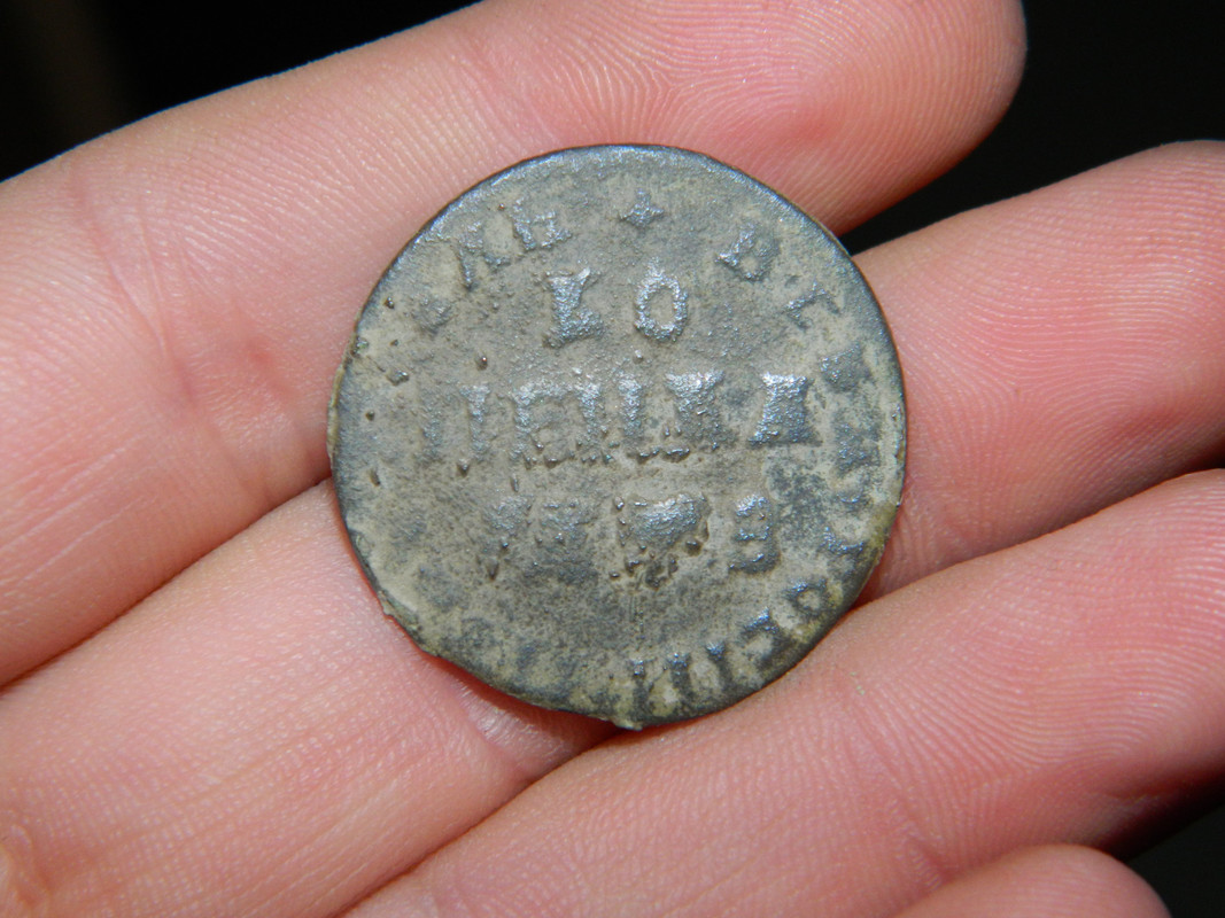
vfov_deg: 17.6
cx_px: 612
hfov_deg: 23.3
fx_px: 2972
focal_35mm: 84
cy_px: 459
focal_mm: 15.1
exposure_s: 1/50
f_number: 11.9
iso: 200
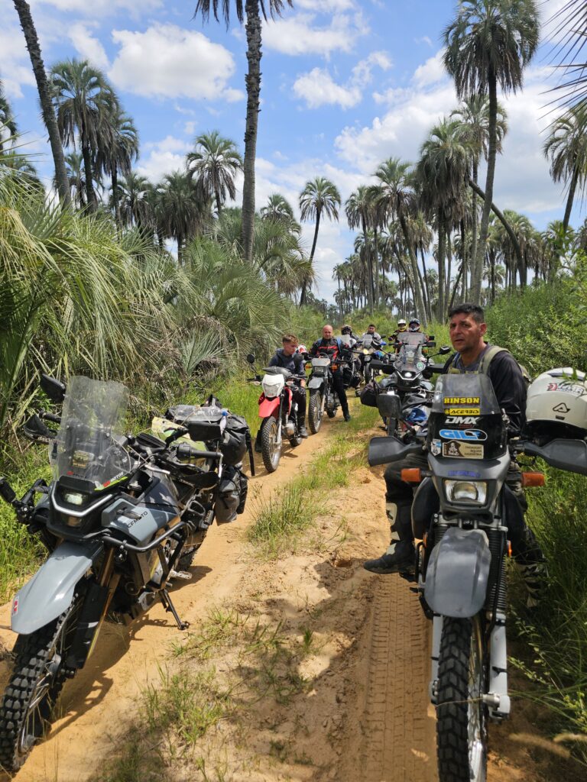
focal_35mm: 23
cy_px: 391
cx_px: 294
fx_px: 520
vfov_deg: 73.9
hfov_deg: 58.9
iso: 10
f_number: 1.7
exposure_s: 1/717
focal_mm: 6.3
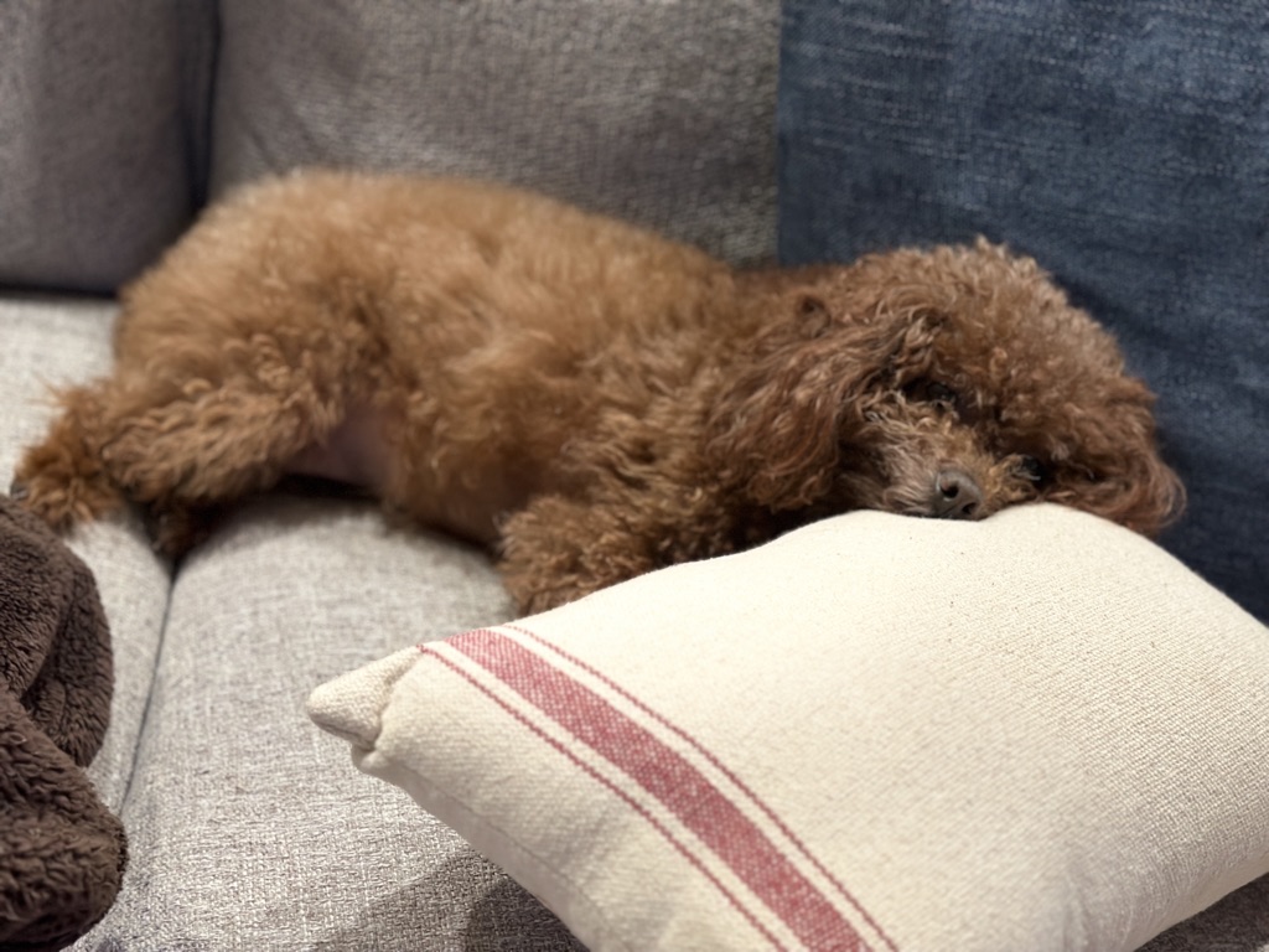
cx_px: 634
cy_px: 476
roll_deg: -10.0
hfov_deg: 39.7
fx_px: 1760
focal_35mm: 48
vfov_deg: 30.3
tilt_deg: -33.2
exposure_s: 1/60
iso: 320
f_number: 1.78
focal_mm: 6.86
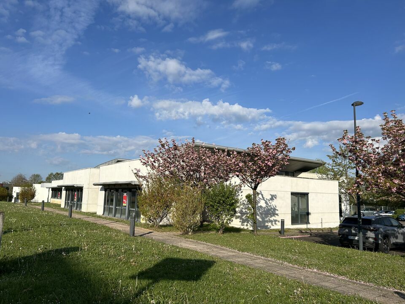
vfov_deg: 53.1
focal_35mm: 26
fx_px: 304
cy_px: 152
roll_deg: -1.3
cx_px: 202
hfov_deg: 67.3
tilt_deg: +6.0
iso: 50
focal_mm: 5.7
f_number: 1.5
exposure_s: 1/5882
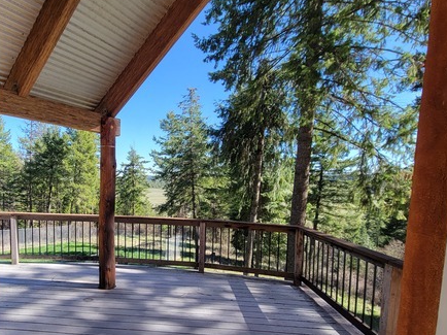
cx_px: 153
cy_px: 209
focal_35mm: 20
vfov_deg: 65.0
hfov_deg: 79.4
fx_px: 258
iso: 50
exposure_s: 1/456
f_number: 2.2
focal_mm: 2.2
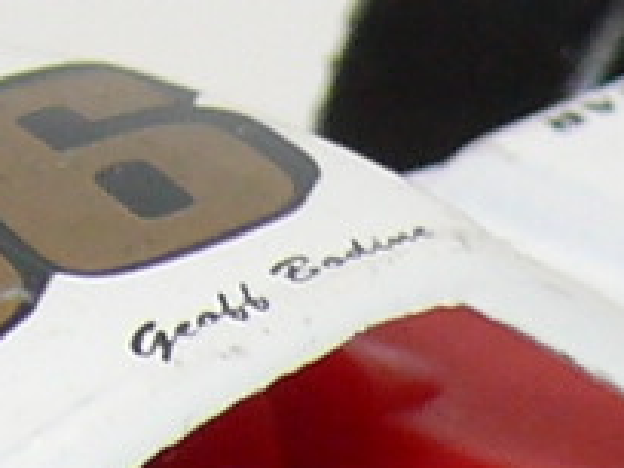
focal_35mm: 697
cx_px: 242
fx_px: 12564
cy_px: 661
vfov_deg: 2.1
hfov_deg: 2.8
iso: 100
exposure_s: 1/30
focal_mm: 12.5
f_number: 4
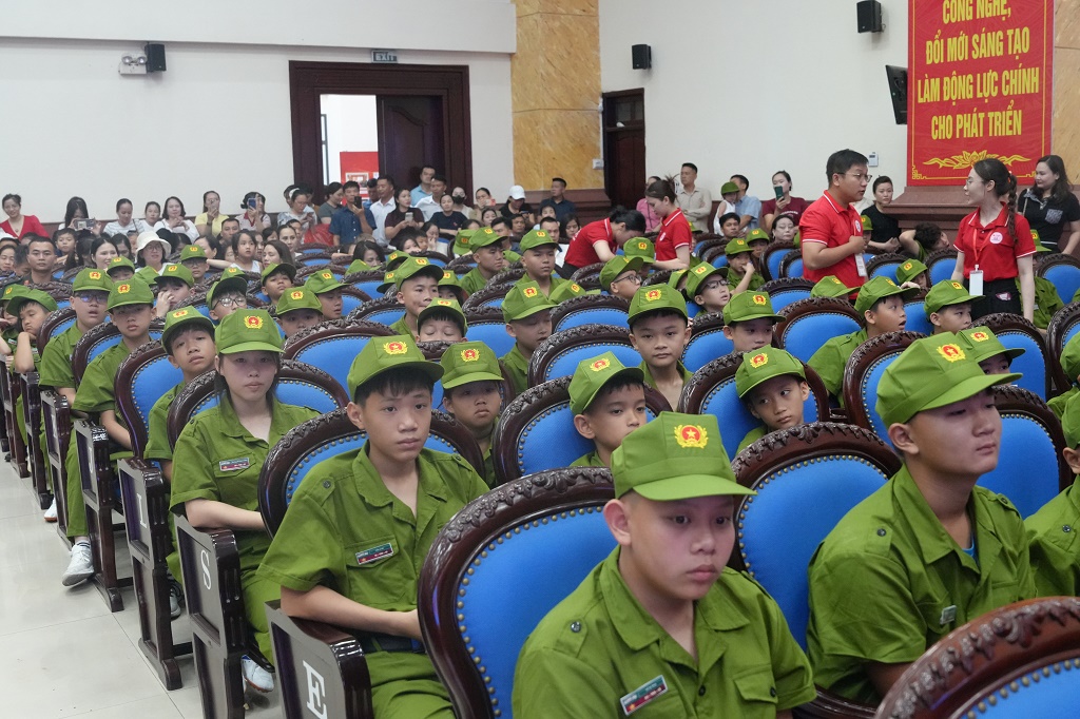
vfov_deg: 36.8
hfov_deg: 53.1
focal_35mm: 36
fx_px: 1080
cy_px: 360
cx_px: 540
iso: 4000
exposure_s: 1/160
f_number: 4
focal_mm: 24
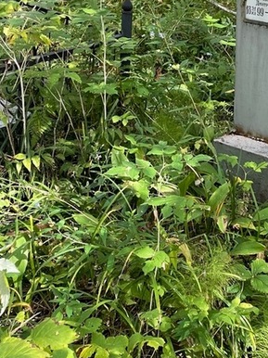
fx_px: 713
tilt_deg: -11.4
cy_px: 55
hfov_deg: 21.1
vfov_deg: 27.4
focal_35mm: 69
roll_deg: -2.0
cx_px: 208
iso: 32
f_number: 1.6
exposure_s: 1/131
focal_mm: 4.2
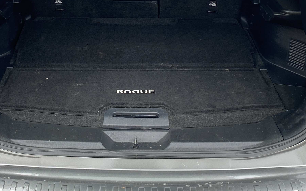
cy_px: 30
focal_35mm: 62
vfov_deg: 20.6
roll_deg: -2.3
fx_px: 517
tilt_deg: -20.3
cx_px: 119
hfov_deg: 32.8
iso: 32
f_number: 1.8
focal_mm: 4.25
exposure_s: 1/122
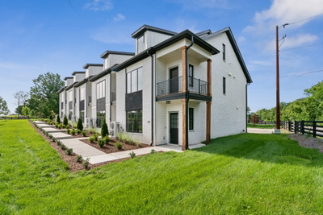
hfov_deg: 95.0
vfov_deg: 72.1
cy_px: 108
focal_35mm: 16
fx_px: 148
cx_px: 162
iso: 100
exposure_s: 1/80
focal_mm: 11
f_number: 10
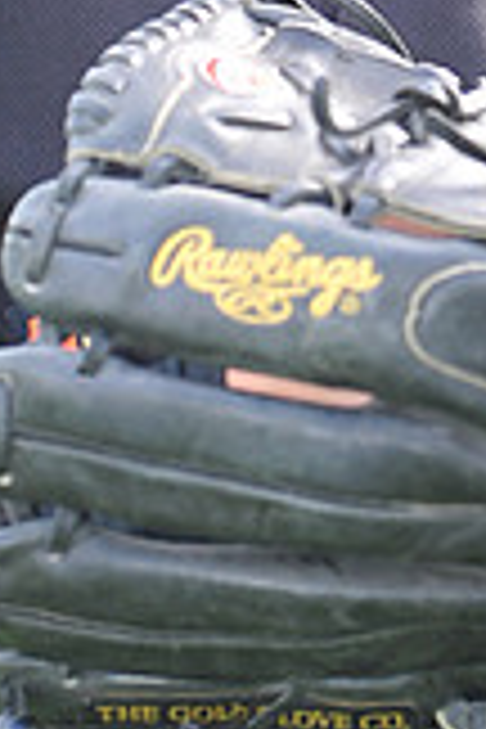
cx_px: 400
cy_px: -328
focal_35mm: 717
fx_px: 14518
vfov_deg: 2.9
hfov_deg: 1.9
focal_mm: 200
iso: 200
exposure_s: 1/160
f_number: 4.5
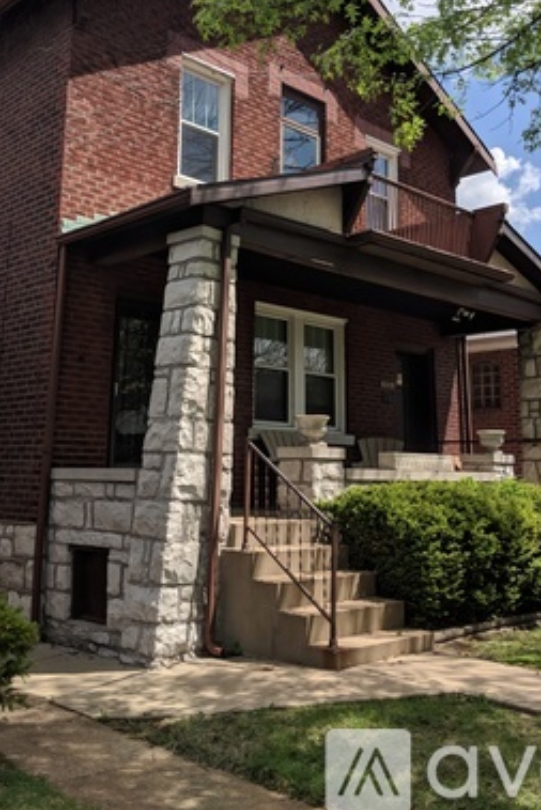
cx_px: 270
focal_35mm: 37
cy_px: 280
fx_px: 833
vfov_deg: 51.1
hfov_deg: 36.0
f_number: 1.8
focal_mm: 4.44
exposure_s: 1/7812
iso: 75
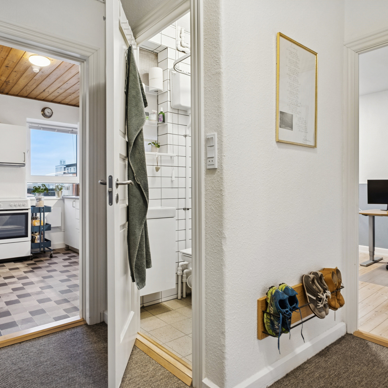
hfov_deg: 69.4
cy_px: 195
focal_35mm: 22
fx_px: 279
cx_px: 170
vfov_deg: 69.6
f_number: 8
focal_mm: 11.5
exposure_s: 1/2
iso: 200
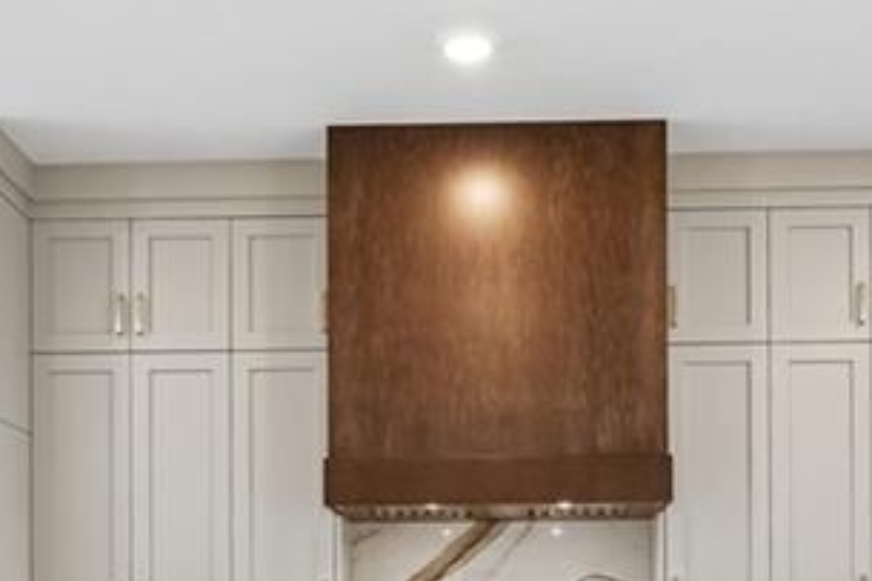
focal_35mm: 57
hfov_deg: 35.0
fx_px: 1380
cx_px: 495
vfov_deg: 22.4
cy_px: 643
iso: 800
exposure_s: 1/40
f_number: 8
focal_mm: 17
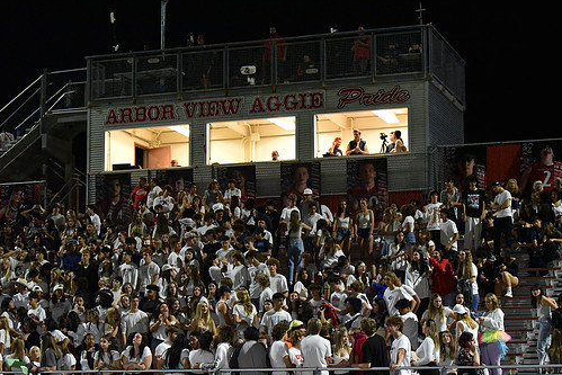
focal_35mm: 93
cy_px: 213
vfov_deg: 14.7
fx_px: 1452
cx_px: 271
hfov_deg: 21.9
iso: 12800
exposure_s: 1/500
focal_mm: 80
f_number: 2.8
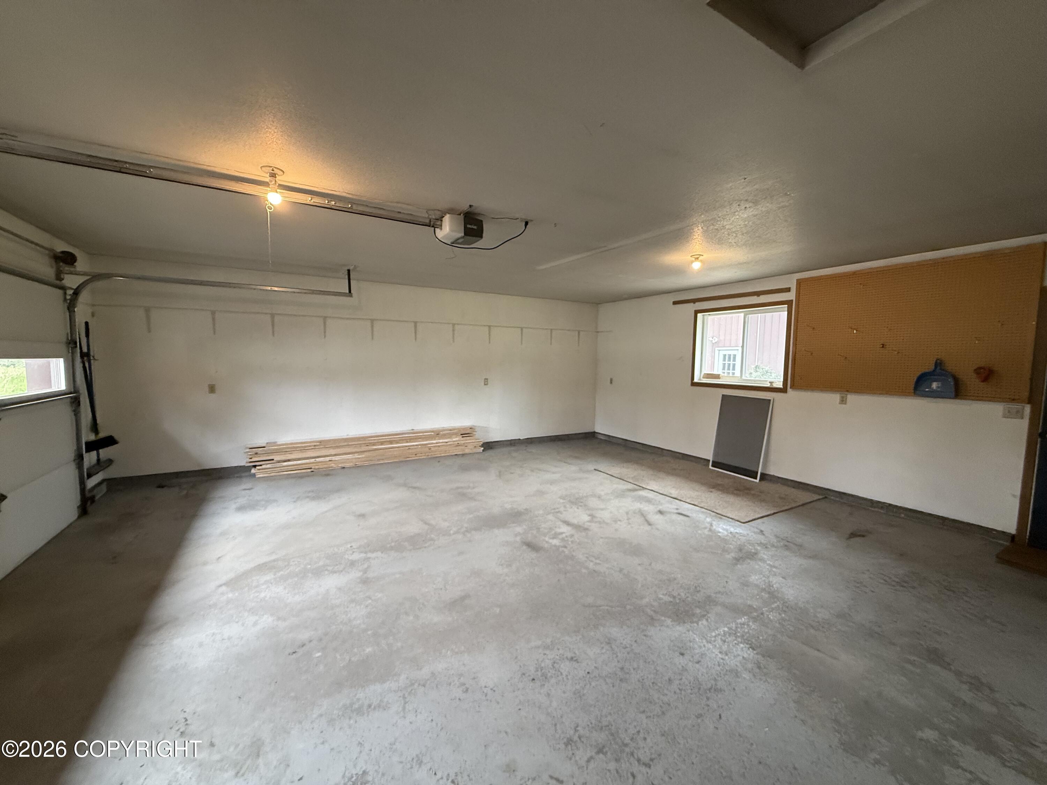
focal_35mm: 14
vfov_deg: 85.7
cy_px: 392
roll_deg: +0.1
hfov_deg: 102.1
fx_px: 423
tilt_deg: -3.9
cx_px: 524
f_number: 2.2
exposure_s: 1/120
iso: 400
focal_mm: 2.22
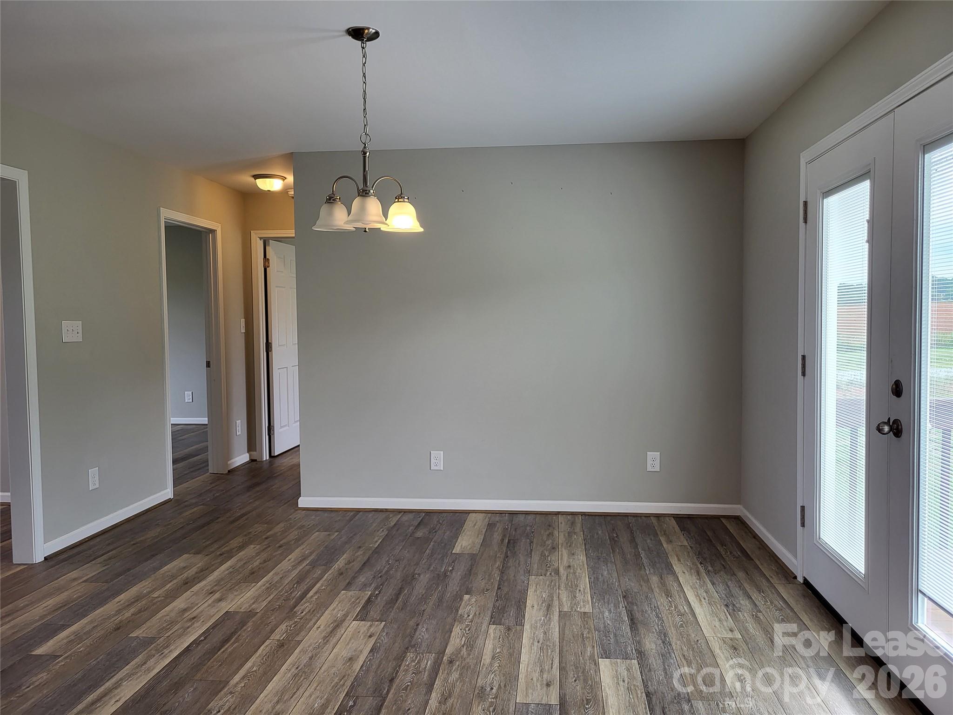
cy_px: 358
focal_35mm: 26
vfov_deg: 53.1
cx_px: 476
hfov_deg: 67.3
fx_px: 716
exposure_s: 1/120
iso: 100
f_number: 1.8
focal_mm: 5.4
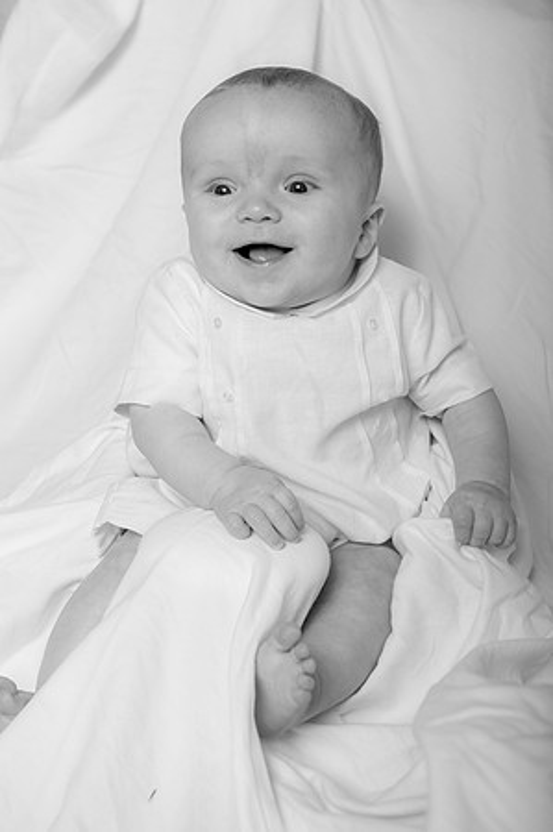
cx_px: 276
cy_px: 416
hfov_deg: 20.6
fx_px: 1524
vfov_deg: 30.5
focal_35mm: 66
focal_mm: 66
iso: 250
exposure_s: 1/200
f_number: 5.6
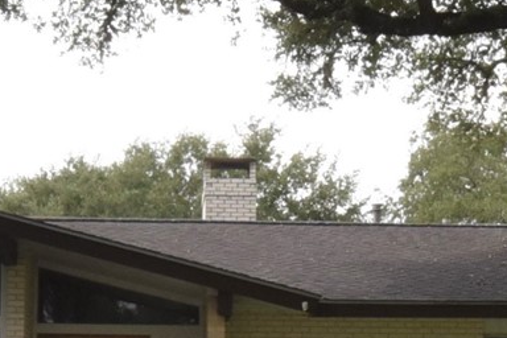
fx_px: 1352
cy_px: 20
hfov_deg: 20.8
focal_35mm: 96
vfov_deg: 14.1
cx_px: 46
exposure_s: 1/200
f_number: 20
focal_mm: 17
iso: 1000
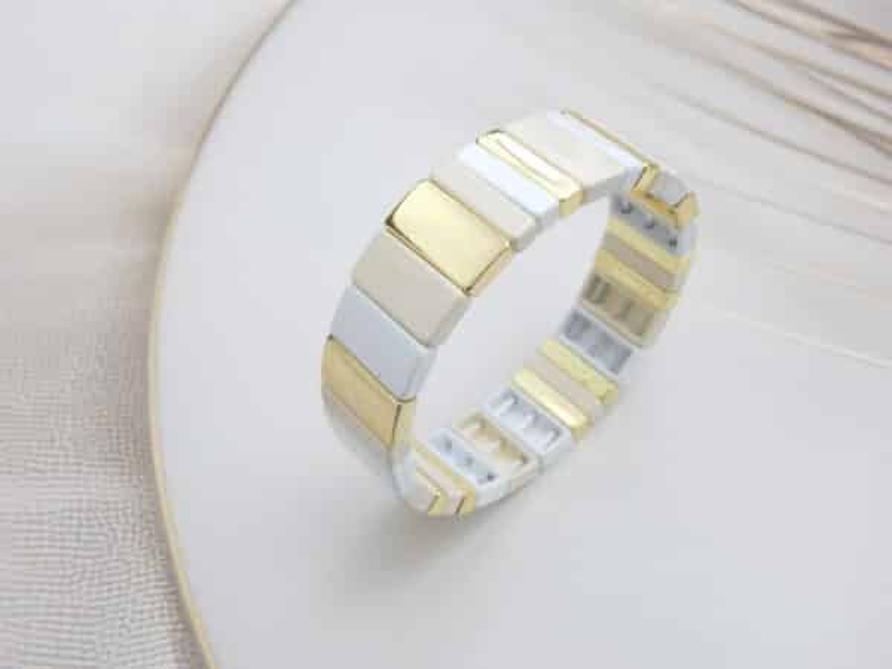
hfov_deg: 49.0
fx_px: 979
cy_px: 334
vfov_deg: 37.7
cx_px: 446
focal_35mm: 38
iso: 400
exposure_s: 1/30
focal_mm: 6.8
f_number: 3.4
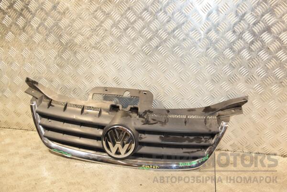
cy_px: 96
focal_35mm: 38
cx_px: 144
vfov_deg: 35.5
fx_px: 299
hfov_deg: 51.3
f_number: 5
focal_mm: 25
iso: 800
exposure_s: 1/160
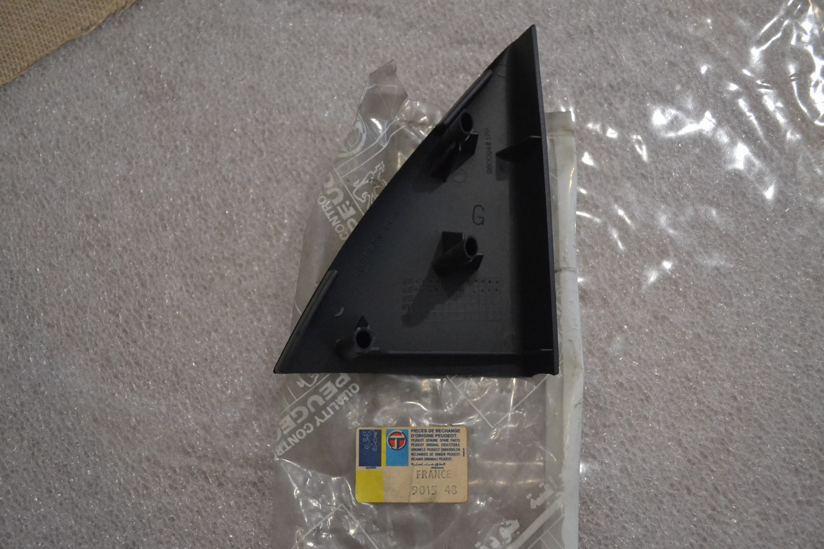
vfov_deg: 40.0
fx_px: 755
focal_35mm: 33
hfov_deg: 57.2
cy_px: 274
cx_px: 412
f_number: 3.8
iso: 3200
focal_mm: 22
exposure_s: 1/50
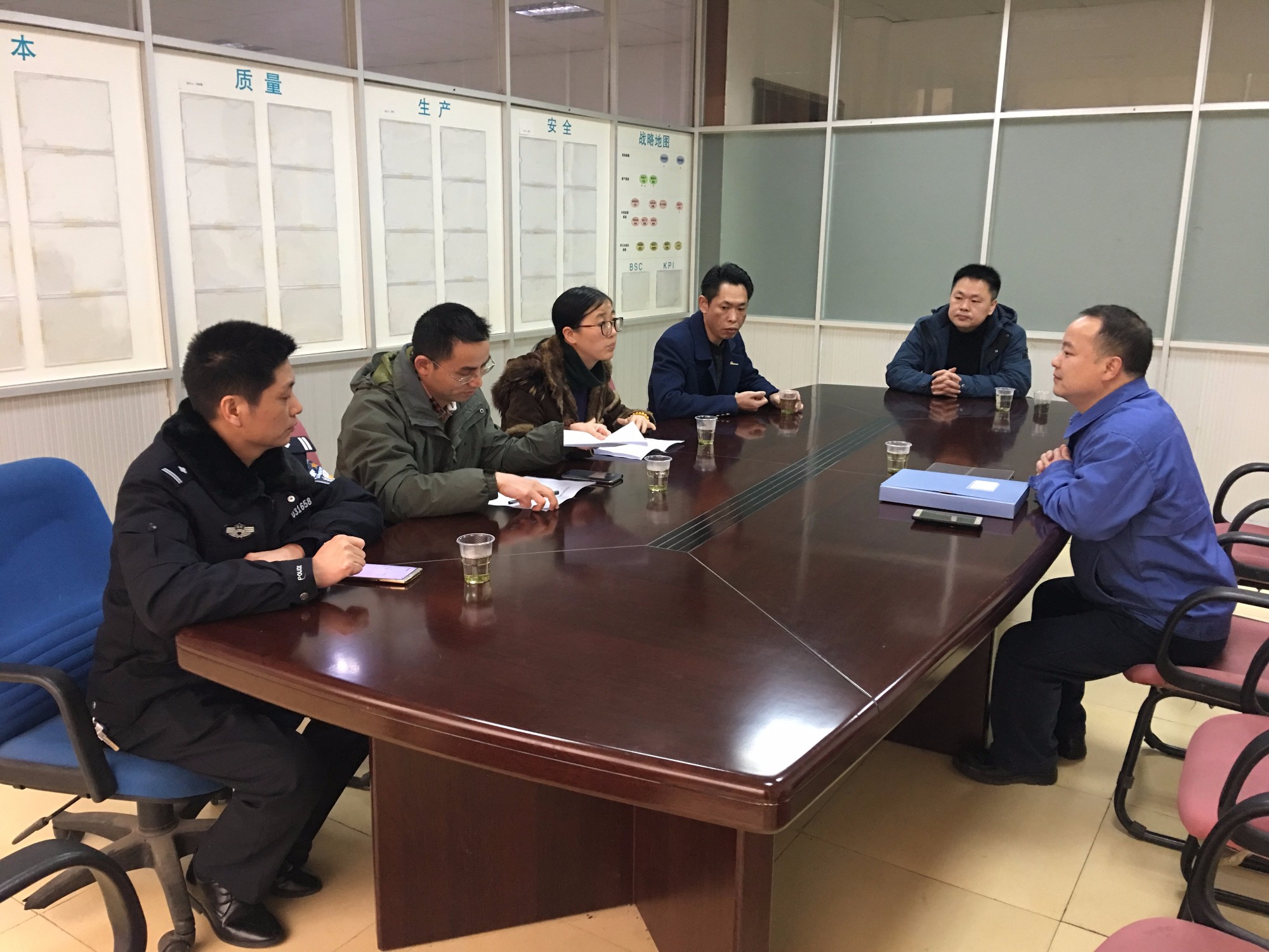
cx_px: 634
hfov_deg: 61.7
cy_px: 476
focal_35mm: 29
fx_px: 1063
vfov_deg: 48.2
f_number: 2.2
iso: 100
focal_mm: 4.15
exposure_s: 1/17
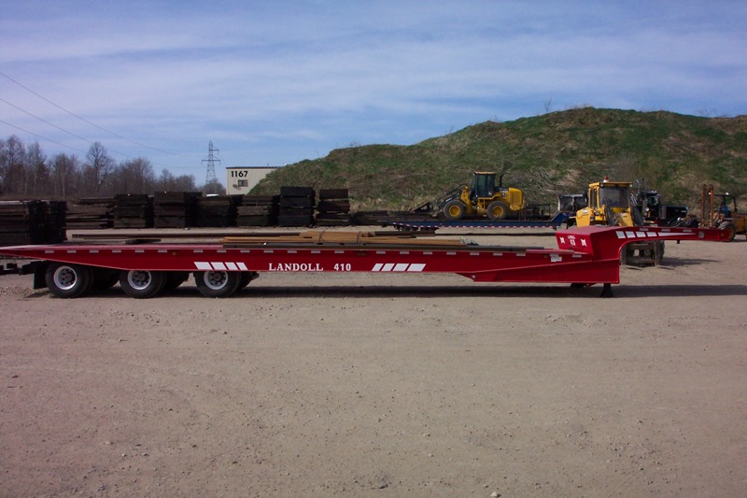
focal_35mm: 35
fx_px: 726
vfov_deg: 37.8
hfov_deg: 54.4
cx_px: 374
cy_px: 249
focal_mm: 7.5
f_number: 9.5
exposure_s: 1/350
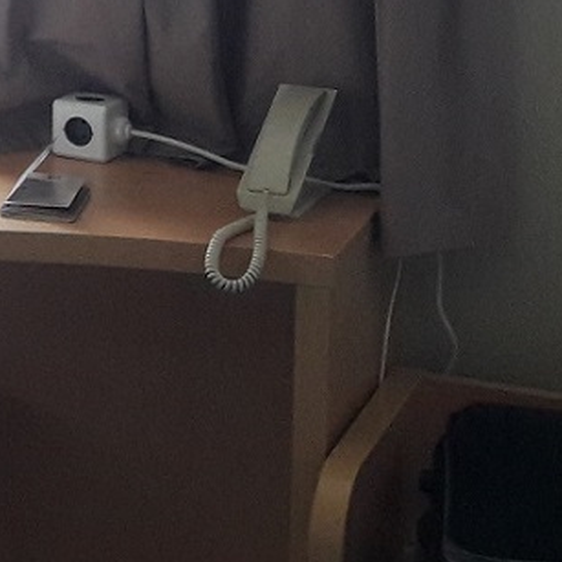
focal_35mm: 120
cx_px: -444
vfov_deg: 14.2
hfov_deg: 13.1
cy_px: -84
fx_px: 2204
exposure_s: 1/33
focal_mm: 3.7
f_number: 1.9
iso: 160
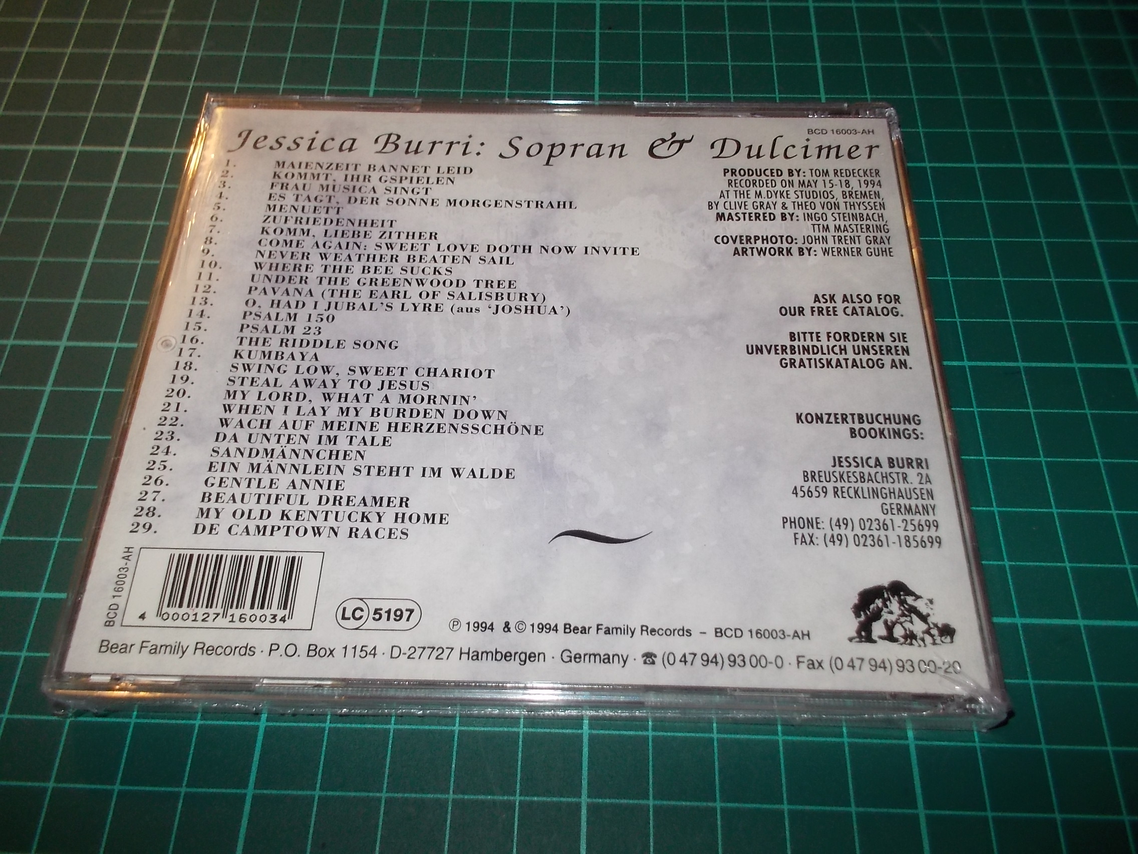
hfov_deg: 61.7
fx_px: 953
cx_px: 569
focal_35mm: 29
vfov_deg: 48.2
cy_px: 427
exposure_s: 1/30
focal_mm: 4.1
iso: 200
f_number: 3.3
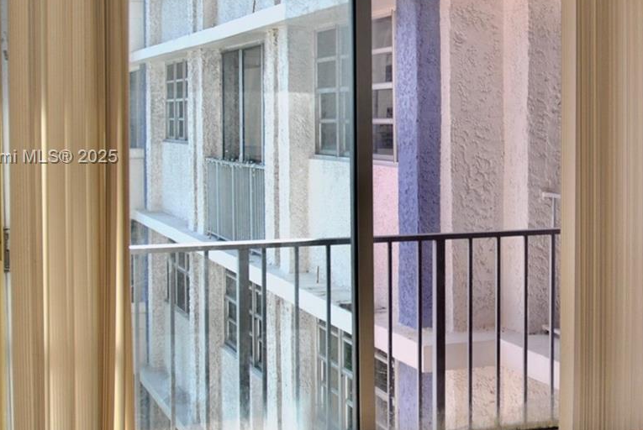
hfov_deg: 28.5
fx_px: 1234
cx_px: 521
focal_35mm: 69
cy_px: 158
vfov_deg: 19.7
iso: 100
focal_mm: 22
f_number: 3.2
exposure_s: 1/200
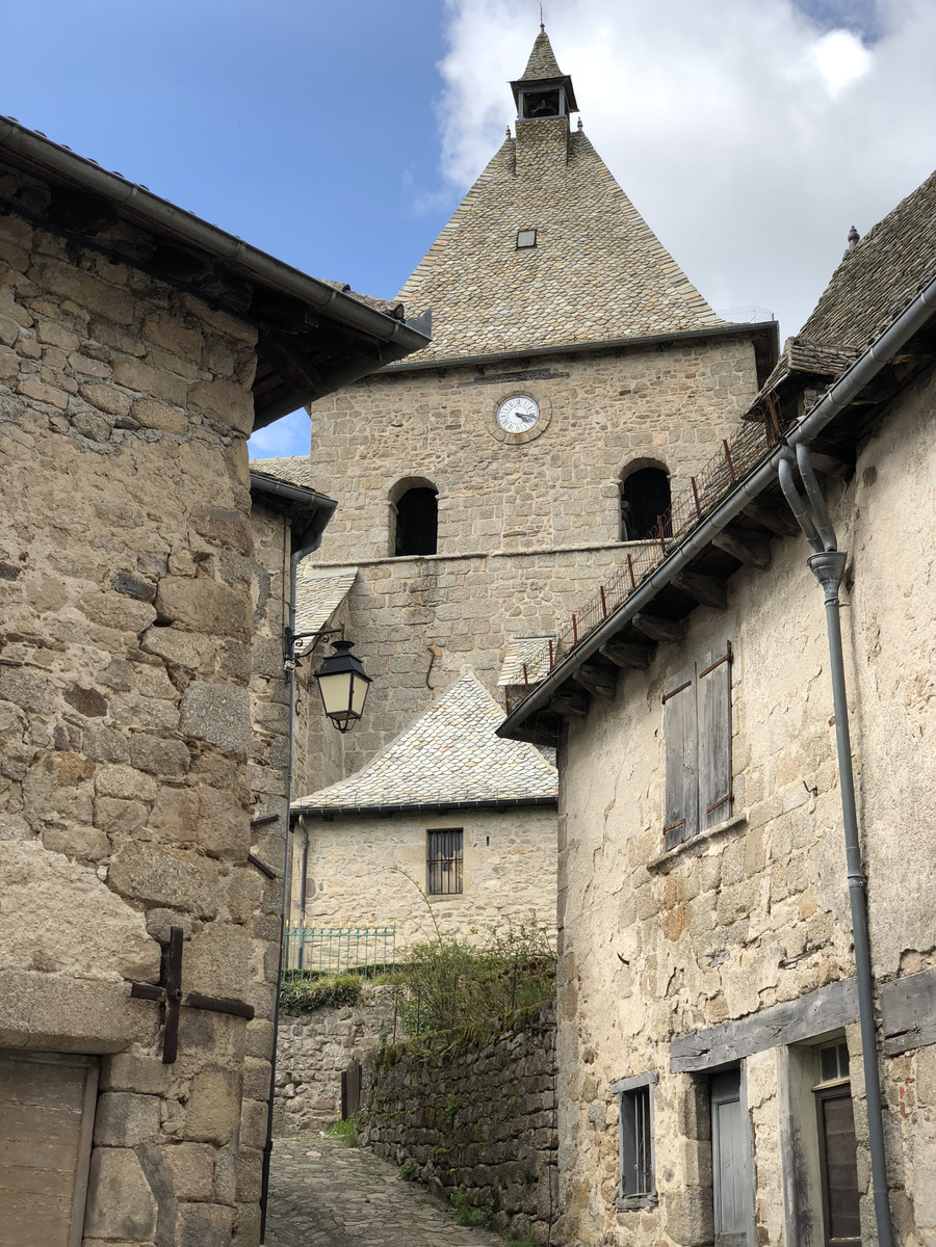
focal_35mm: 52
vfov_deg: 36.8
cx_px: 468
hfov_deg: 28.0
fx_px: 1875
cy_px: 624
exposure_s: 1/558
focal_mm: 6
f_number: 2.4
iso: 16
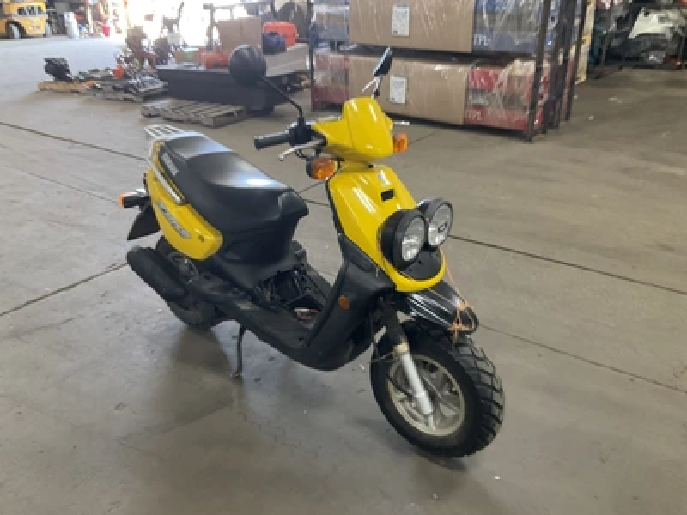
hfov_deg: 61.7
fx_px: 576
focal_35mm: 29
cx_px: 344
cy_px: 258
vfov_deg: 48.2
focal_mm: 3
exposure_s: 1/60
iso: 200
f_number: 1.8
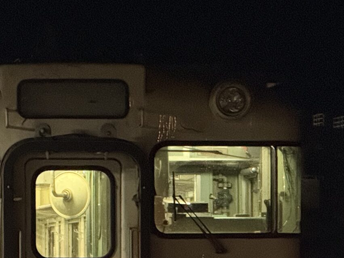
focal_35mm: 361
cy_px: 328
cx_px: 45
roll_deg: +0.1
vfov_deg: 4.1
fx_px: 3587
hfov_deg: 5.5
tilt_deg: -0.6
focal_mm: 15.66
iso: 1250
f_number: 2.8
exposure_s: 1/40
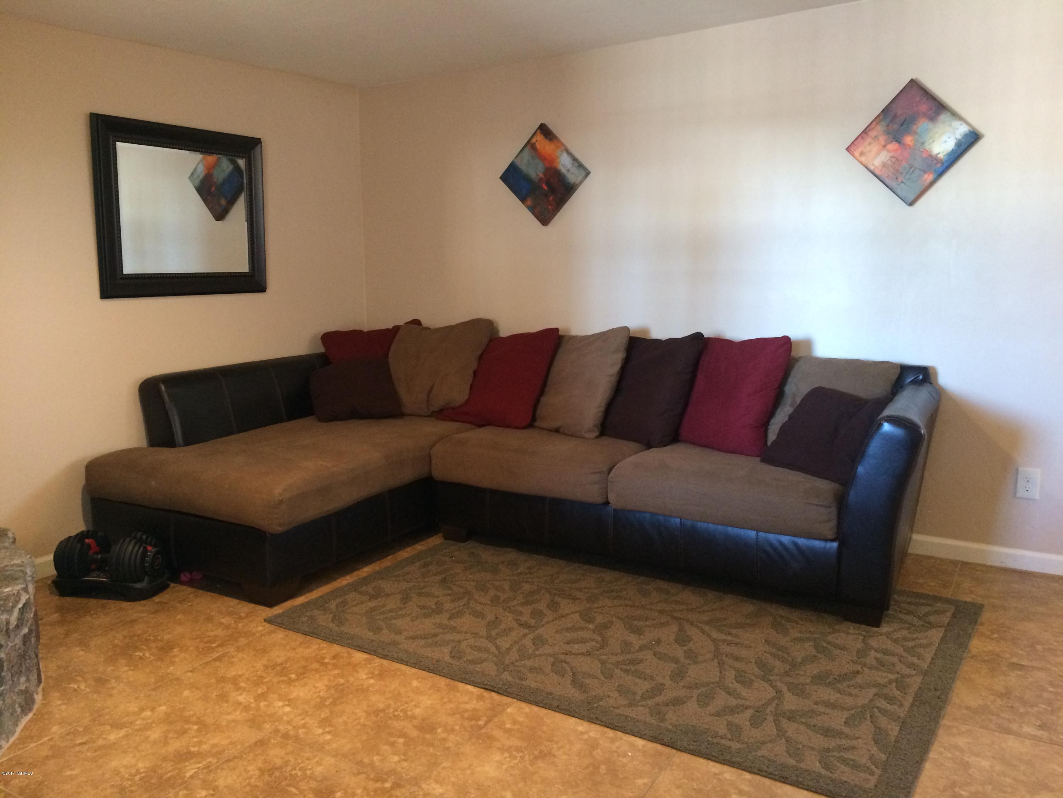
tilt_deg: -10.1
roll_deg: +0.0
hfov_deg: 61.7
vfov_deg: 48.2
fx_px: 891
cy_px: 399
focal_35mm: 29
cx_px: 532
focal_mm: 4.15
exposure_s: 1/24
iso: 250
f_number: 2.2
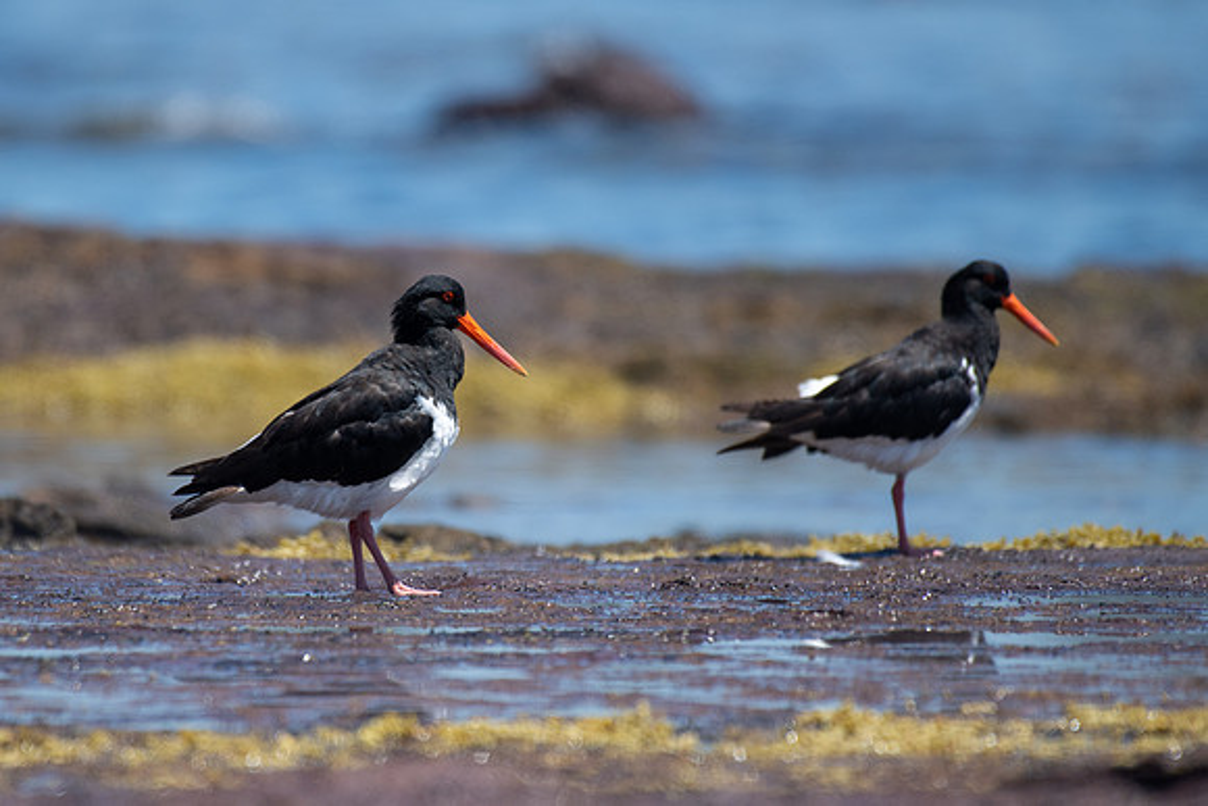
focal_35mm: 829
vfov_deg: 1.7
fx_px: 27820
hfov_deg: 2.5
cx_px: 426
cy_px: 356
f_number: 5.6
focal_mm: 500
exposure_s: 1/1000
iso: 140
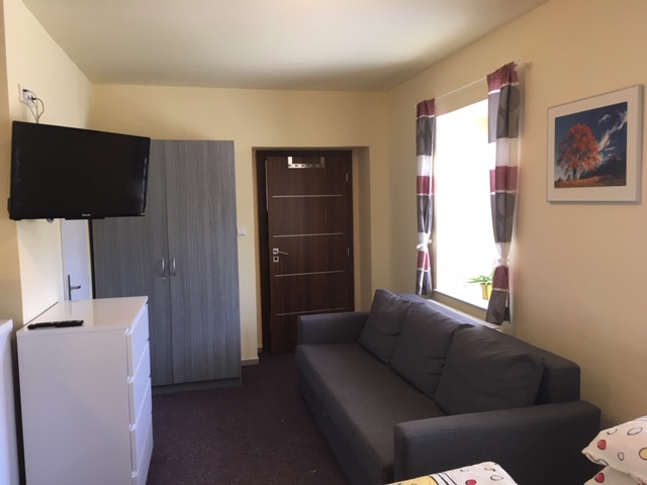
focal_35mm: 29
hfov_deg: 61.7
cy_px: 242
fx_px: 542
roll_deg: +1.1
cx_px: 324
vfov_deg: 48.2
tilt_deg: -7.0
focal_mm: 4.15
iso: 64
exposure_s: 1/33
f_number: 2.2
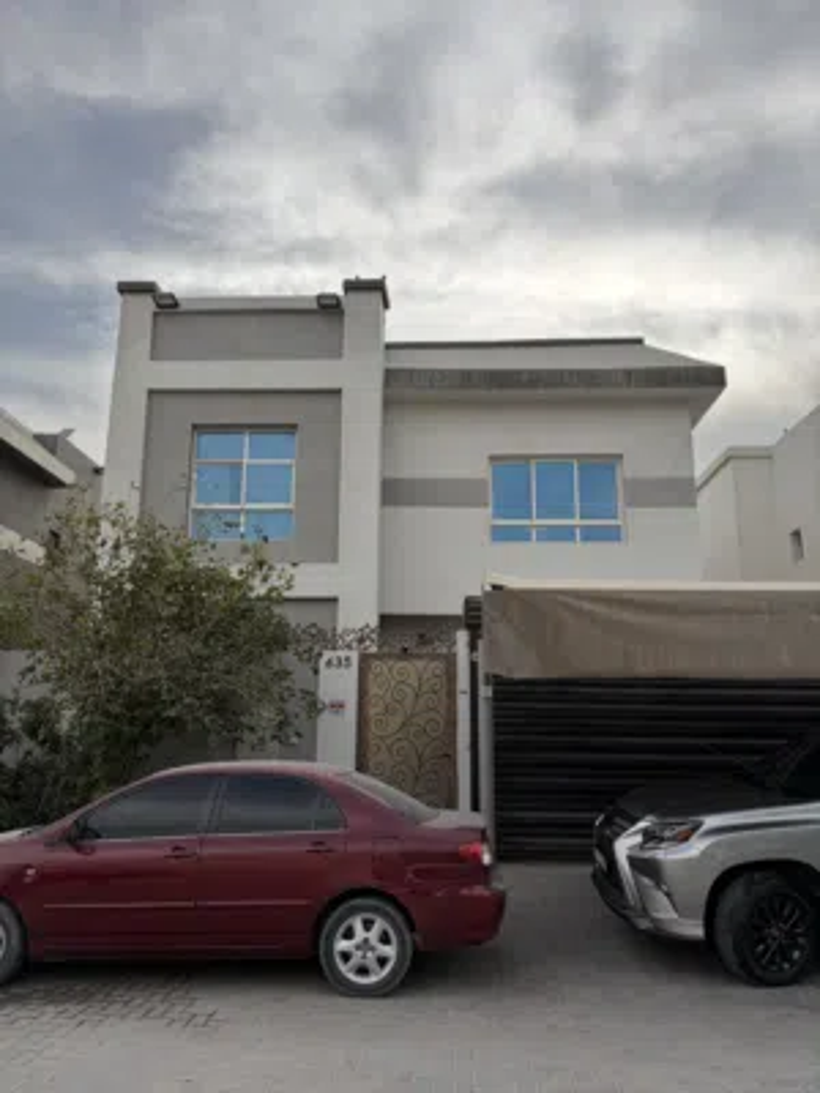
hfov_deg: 53.1
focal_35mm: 26
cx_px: 410
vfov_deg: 67.3
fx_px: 821
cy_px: 546
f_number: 1.6
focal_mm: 5.96
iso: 64
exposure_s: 1/1393
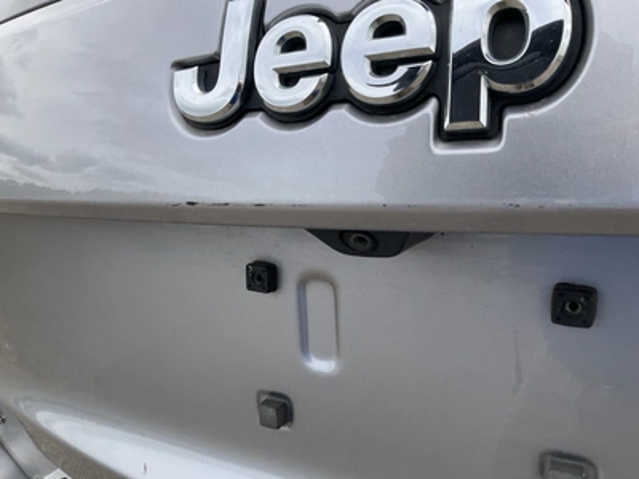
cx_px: 320
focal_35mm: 29
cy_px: 240
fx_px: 535
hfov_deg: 61.7
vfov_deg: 48.2
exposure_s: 1/912
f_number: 1.8
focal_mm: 3
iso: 25
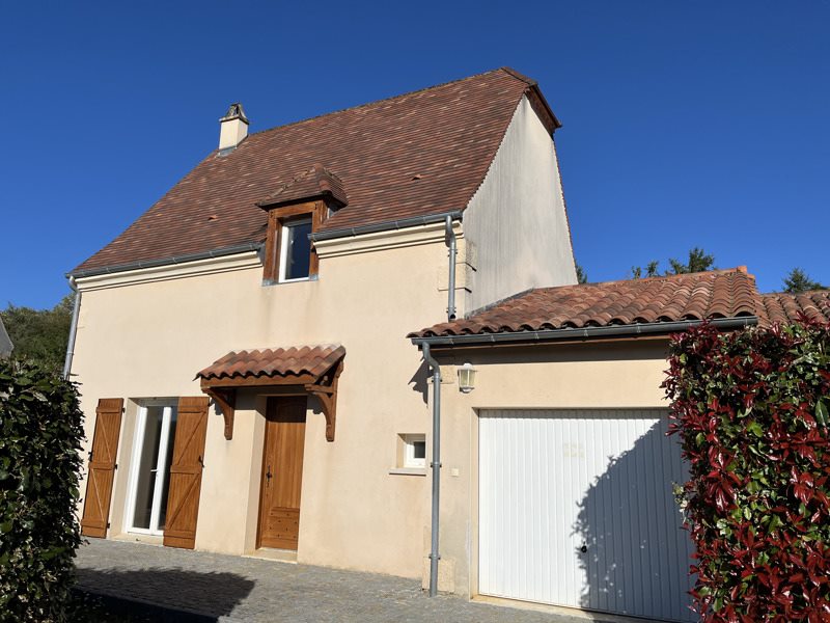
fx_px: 623
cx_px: 415
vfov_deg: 53.1
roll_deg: -0.9
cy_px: 312
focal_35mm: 26
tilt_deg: +13.3
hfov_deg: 67.3
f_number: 1.6
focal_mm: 5.1
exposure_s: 1/10870
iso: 50
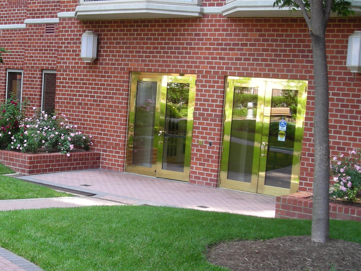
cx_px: 72
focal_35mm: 65
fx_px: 678
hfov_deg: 29.1
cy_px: 165
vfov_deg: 22.6
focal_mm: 6.3
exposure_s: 1/44.6
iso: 50
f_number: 3.2
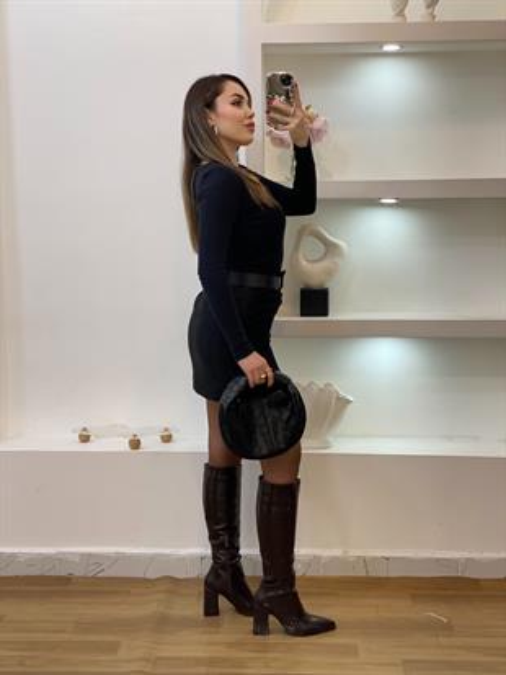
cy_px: 338
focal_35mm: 52
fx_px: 1013
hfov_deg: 28.0
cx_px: 253
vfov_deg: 36.8
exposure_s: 1/100
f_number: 2
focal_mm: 6
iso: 80
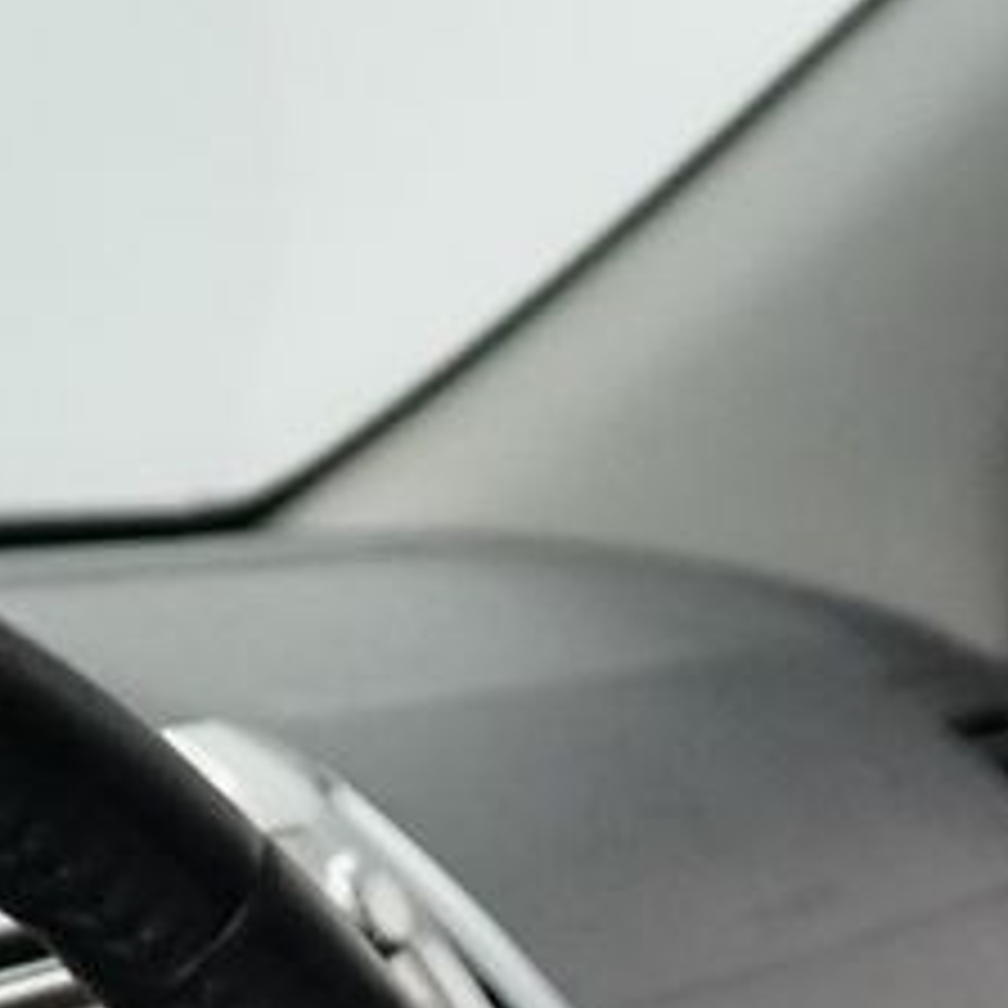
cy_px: 2770
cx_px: 1588
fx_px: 9389
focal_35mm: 285
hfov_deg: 6.1
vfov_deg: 5.8
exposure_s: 1/160
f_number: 3.5
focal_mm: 30
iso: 2000
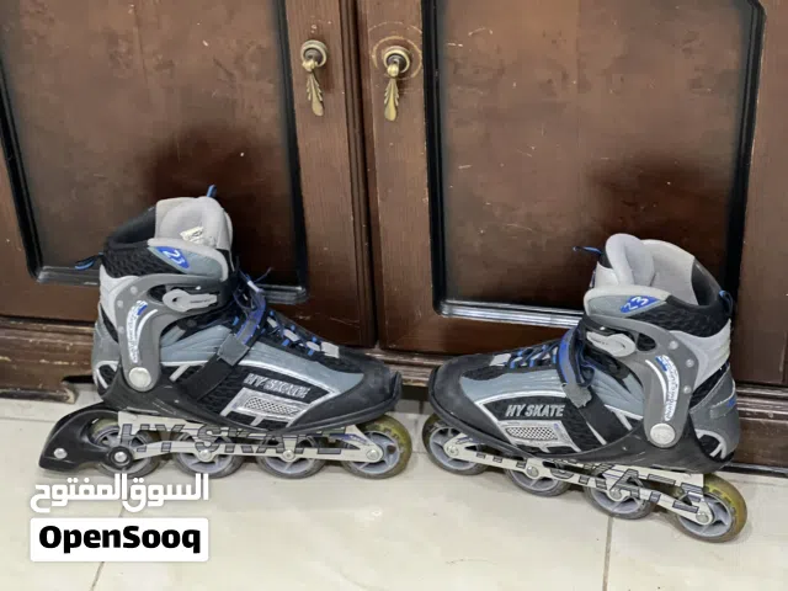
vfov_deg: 19.1
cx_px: 394
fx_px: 1753
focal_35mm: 77
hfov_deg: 25.3
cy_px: 296
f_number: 2.8
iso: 400
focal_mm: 9
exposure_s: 1/14
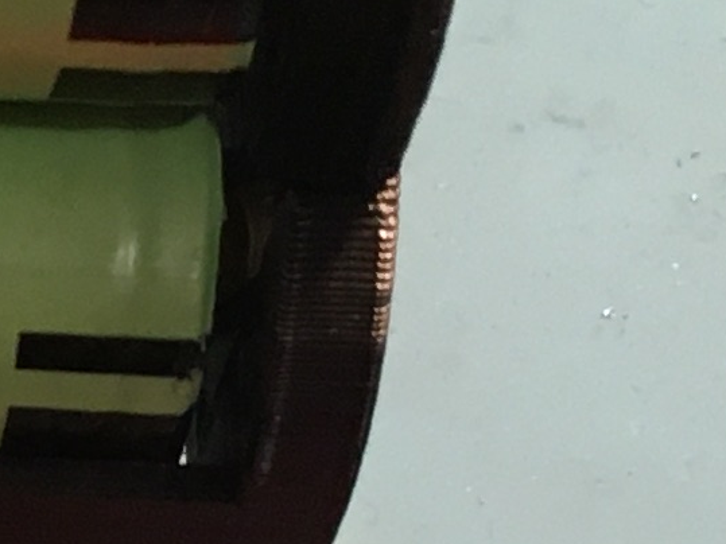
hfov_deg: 8.2
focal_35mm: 217
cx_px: -1215
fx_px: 4550
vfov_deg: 6.6
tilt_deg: -64.8
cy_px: 1216
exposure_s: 1/33
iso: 64
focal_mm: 4.15
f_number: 2.2
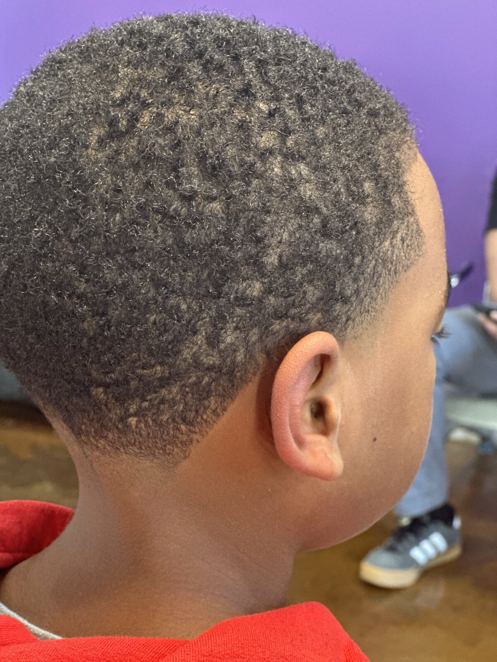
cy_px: 331
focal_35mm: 77
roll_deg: -0.7
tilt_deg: -15.4
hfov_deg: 19.1
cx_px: 248
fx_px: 1474
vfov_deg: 25.3
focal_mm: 9
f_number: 2.8
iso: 400
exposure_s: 1/40
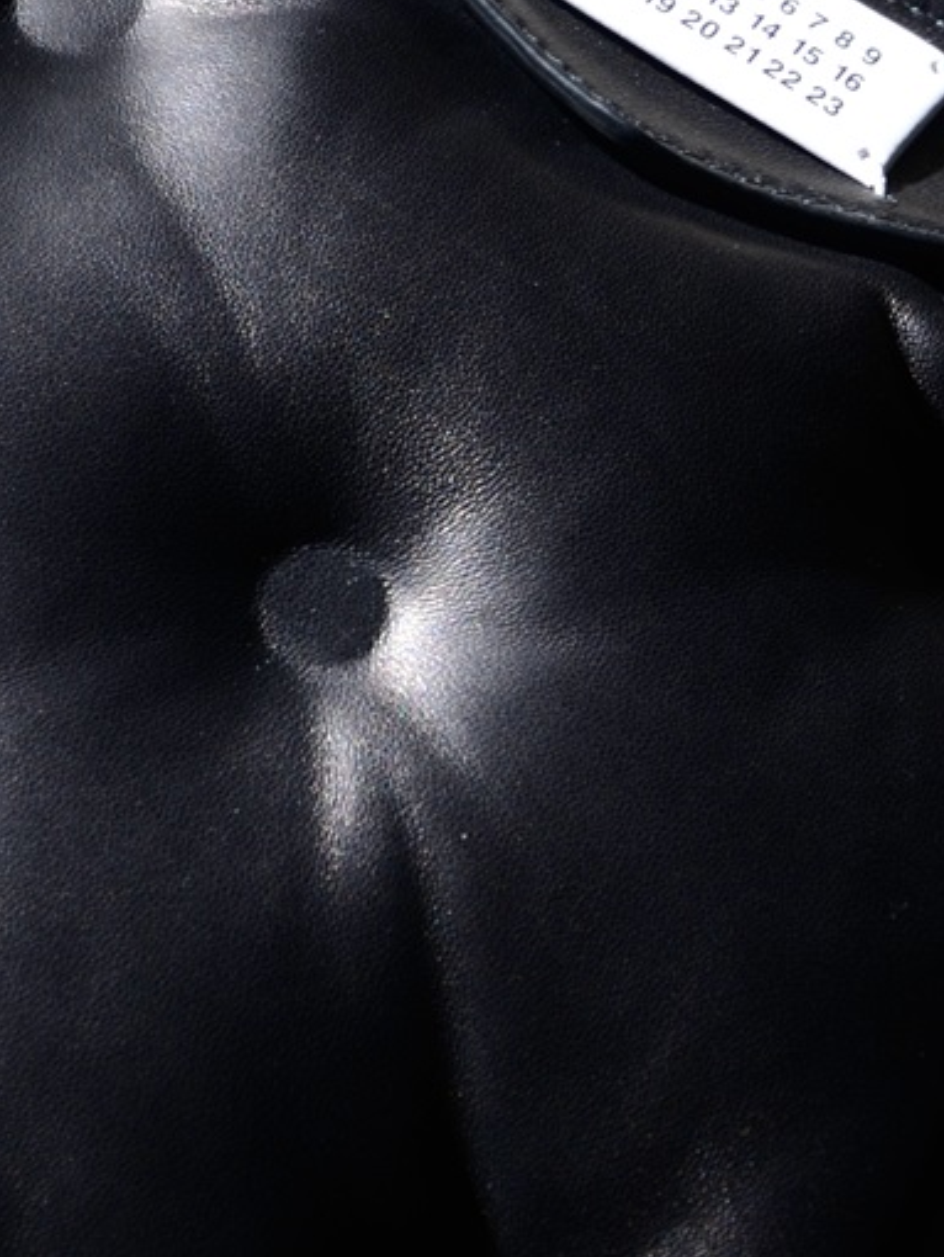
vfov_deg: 6.6
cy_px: 592
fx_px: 10826
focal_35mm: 298
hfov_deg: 5.0
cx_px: 875
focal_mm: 70
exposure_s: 1/320
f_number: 5.3
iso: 250
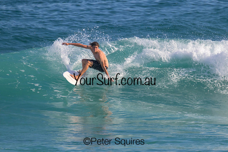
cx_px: 147
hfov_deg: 2.0
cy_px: 71
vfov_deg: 1.3
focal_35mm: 1033
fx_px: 6541
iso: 1100
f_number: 11
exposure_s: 1/2000
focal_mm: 800
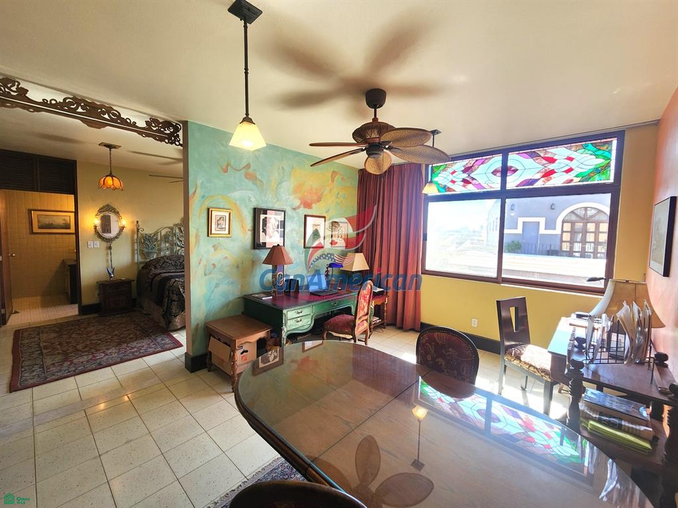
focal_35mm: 13
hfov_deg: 106.2
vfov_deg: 89.9
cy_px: 254
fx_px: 255
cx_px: 339
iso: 50
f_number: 2.2
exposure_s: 1/122
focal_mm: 2.2
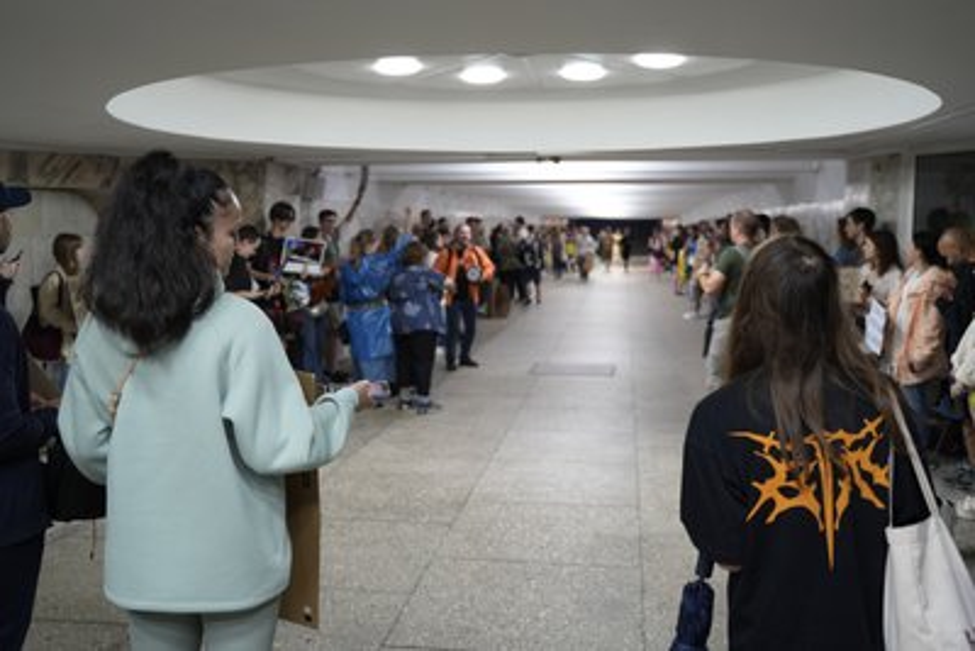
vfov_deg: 37.9
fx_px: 948
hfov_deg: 54.4
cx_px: 488
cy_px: 326
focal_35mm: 35
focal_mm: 35
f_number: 2.8
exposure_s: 1/160
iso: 1600
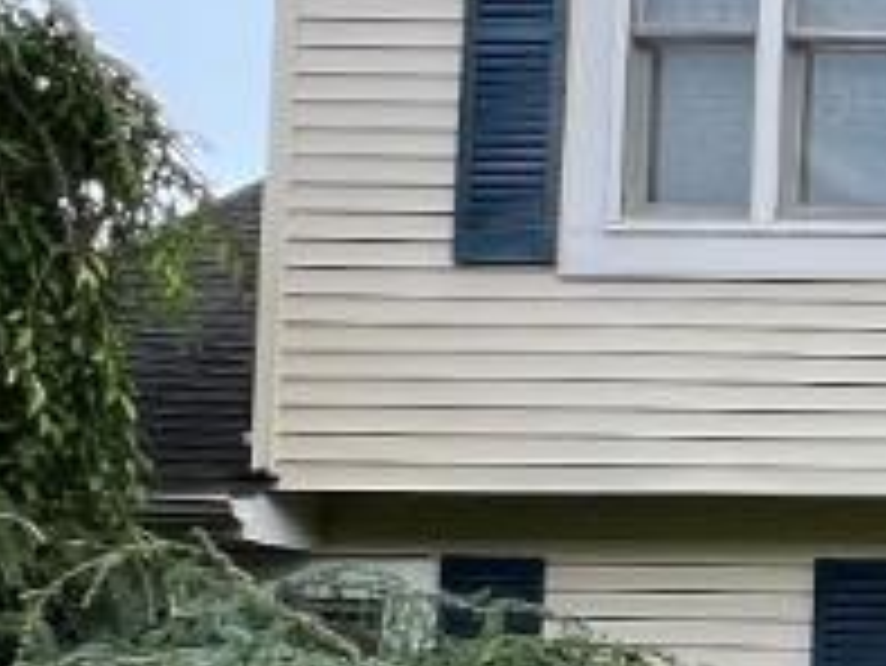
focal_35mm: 99
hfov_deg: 13.0
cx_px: 2316
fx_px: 2535
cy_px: 862
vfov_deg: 14.3
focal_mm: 1.57
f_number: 1.8
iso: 32
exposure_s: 1/224
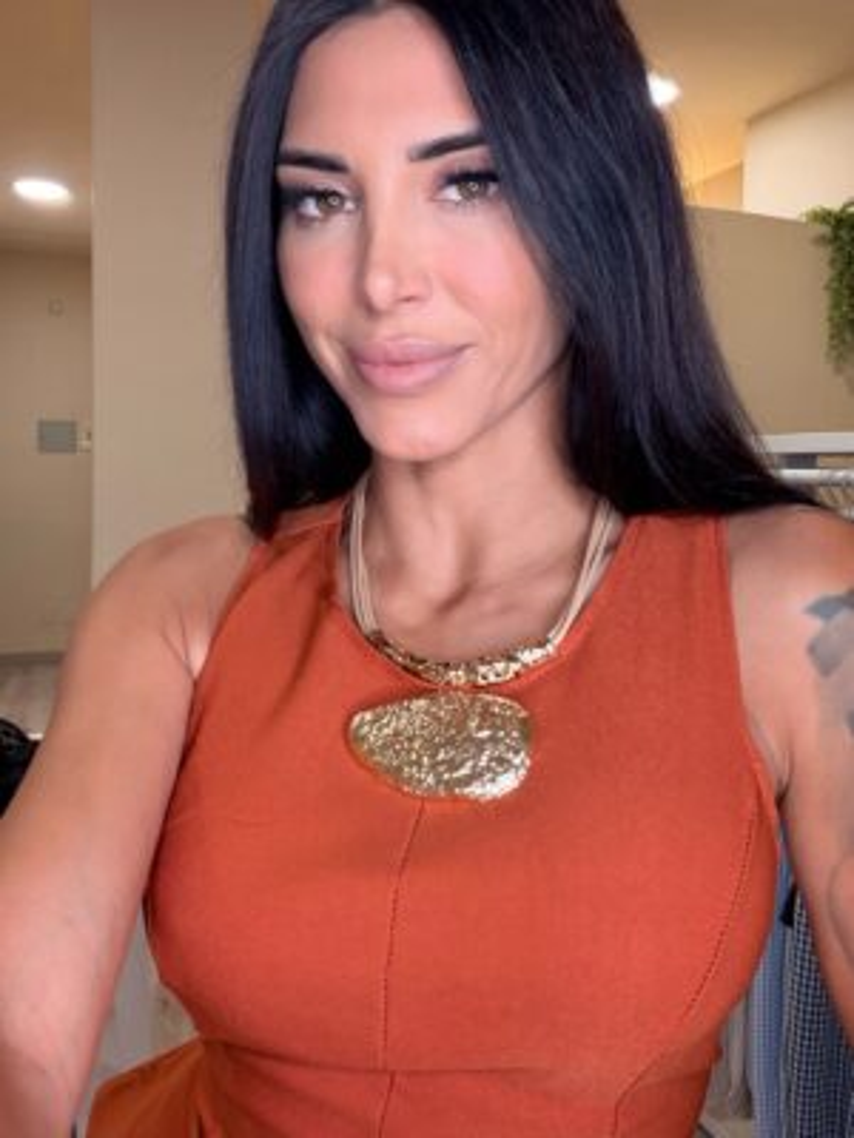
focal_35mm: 30
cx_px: 427
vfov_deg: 60.0
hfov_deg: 46.8
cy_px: 569
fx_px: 987
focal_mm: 2.71
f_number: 1.9
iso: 64
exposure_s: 1/56
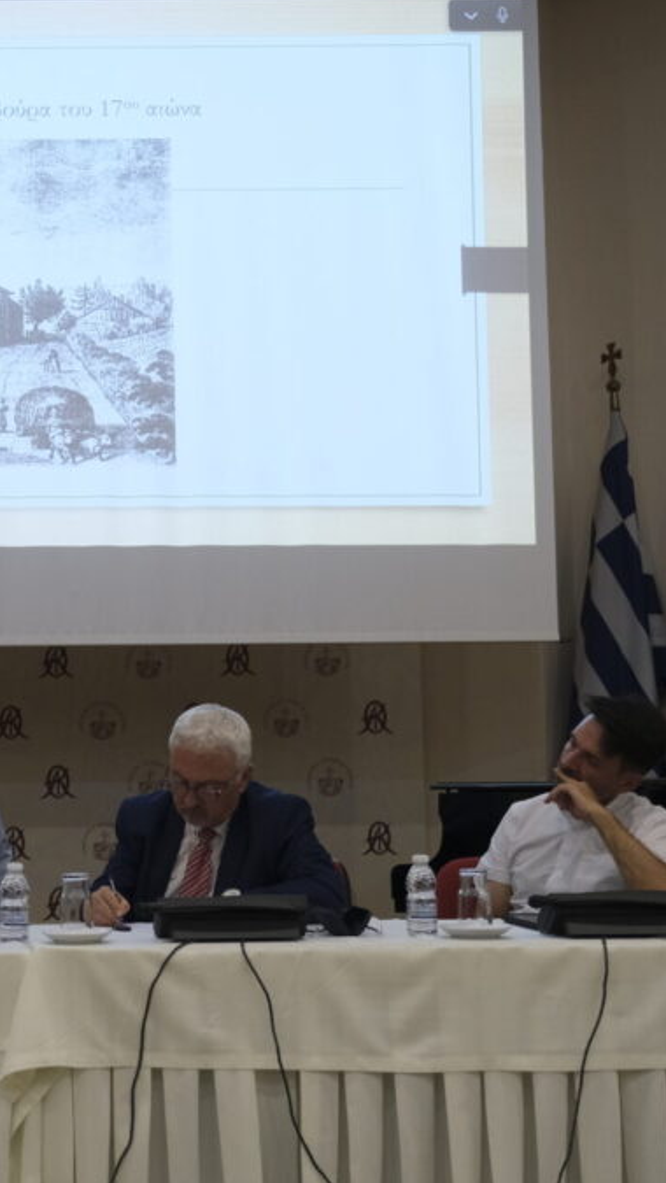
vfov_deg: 33.8
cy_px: 593
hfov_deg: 18.6
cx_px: -88
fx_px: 1945
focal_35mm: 62
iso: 1600
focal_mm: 25.7
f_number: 2.8
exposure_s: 1/160
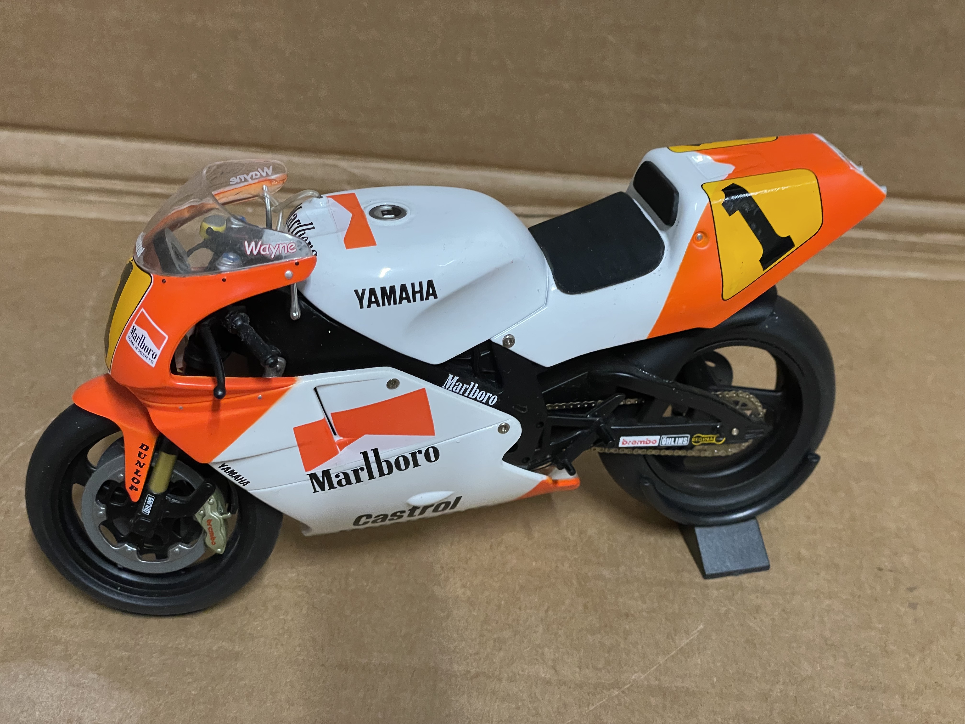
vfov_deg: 28.0
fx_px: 1450
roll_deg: -2.1
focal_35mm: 52
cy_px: 362
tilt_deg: -38.0
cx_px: 482
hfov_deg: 36.8
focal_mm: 6
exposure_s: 1/50
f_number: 2
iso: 400
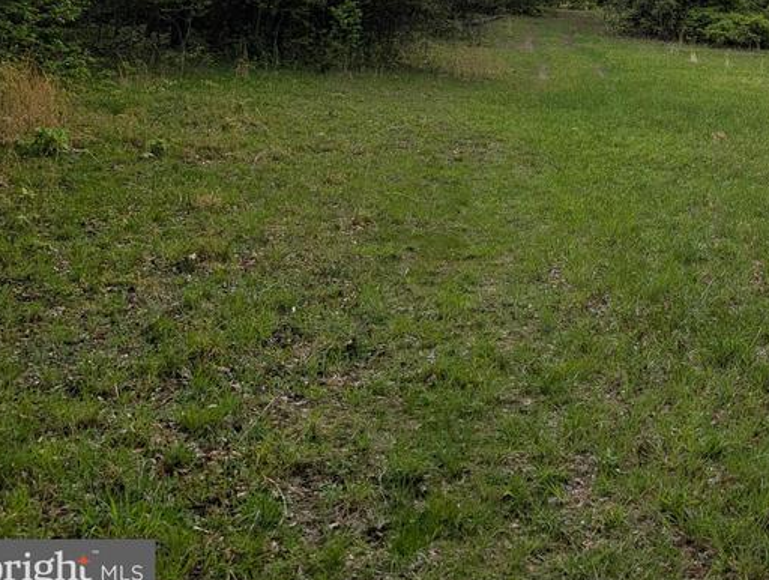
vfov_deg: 28.7
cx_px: 736
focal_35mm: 48
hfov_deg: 36.3
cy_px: 22
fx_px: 1068
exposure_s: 1/1095
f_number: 1.68
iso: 18
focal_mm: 6.9
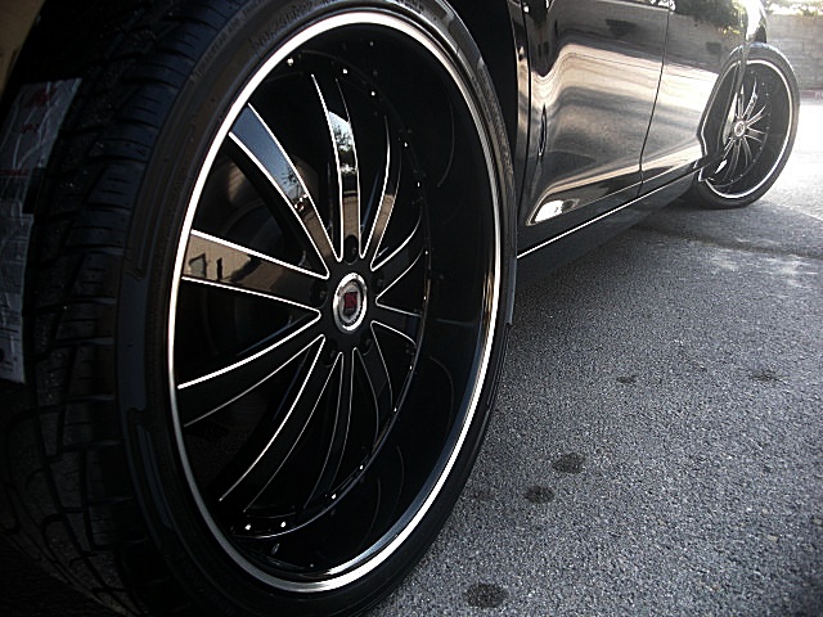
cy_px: 308
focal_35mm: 36
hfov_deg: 51.4
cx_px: 412
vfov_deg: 39.7
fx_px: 856
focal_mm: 6.3
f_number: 2.8
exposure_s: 1/100
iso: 100
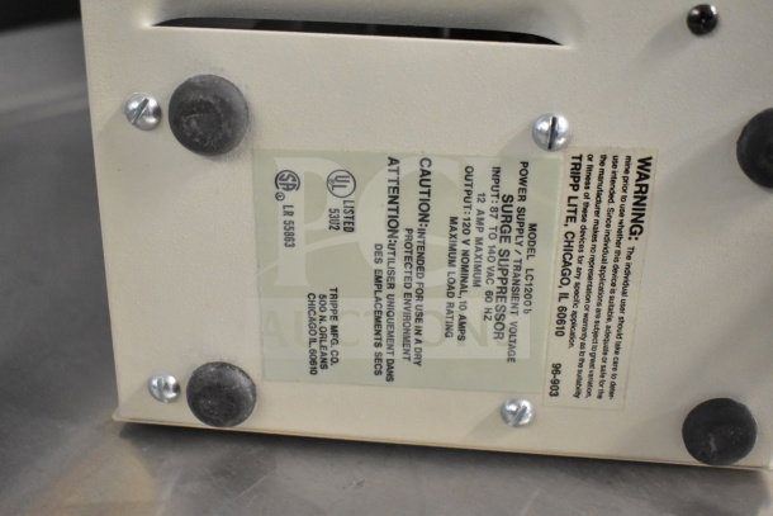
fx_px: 902
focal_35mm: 42
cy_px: 258
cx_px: 386
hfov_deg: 46.4
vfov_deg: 31.9
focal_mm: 28
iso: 6400
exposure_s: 1/50
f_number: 4.2
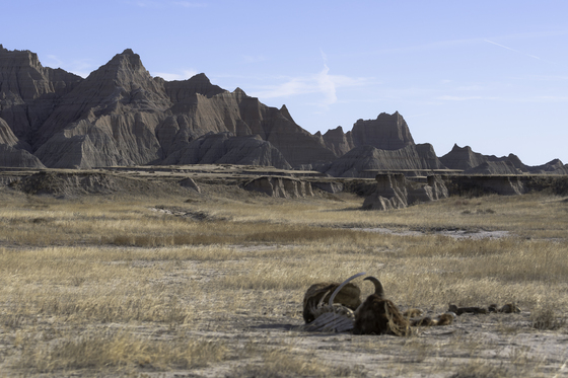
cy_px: 189
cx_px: 284
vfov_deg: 13.0
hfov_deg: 19.5
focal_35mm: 105
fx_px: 1656
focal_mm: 70
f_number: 5
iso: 100
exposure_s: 1/1600
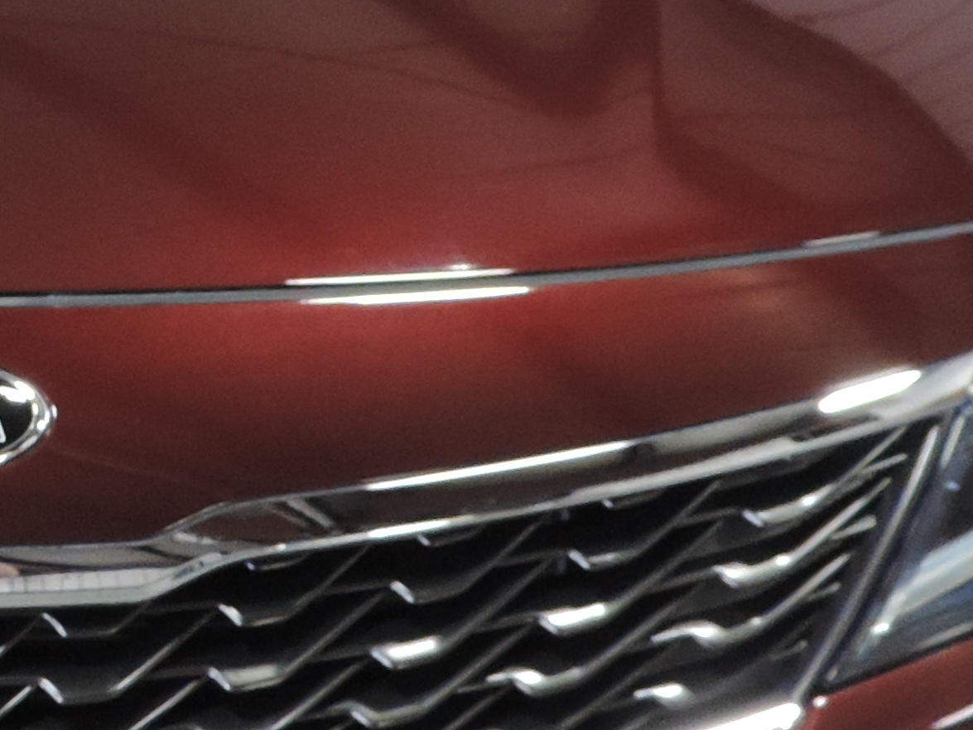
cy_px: 298
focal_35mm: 100
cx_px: -113
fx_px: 2811
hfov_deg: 18.8
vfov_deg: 14.8
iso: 360
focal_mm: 4.3
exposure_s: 1/30
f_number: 3
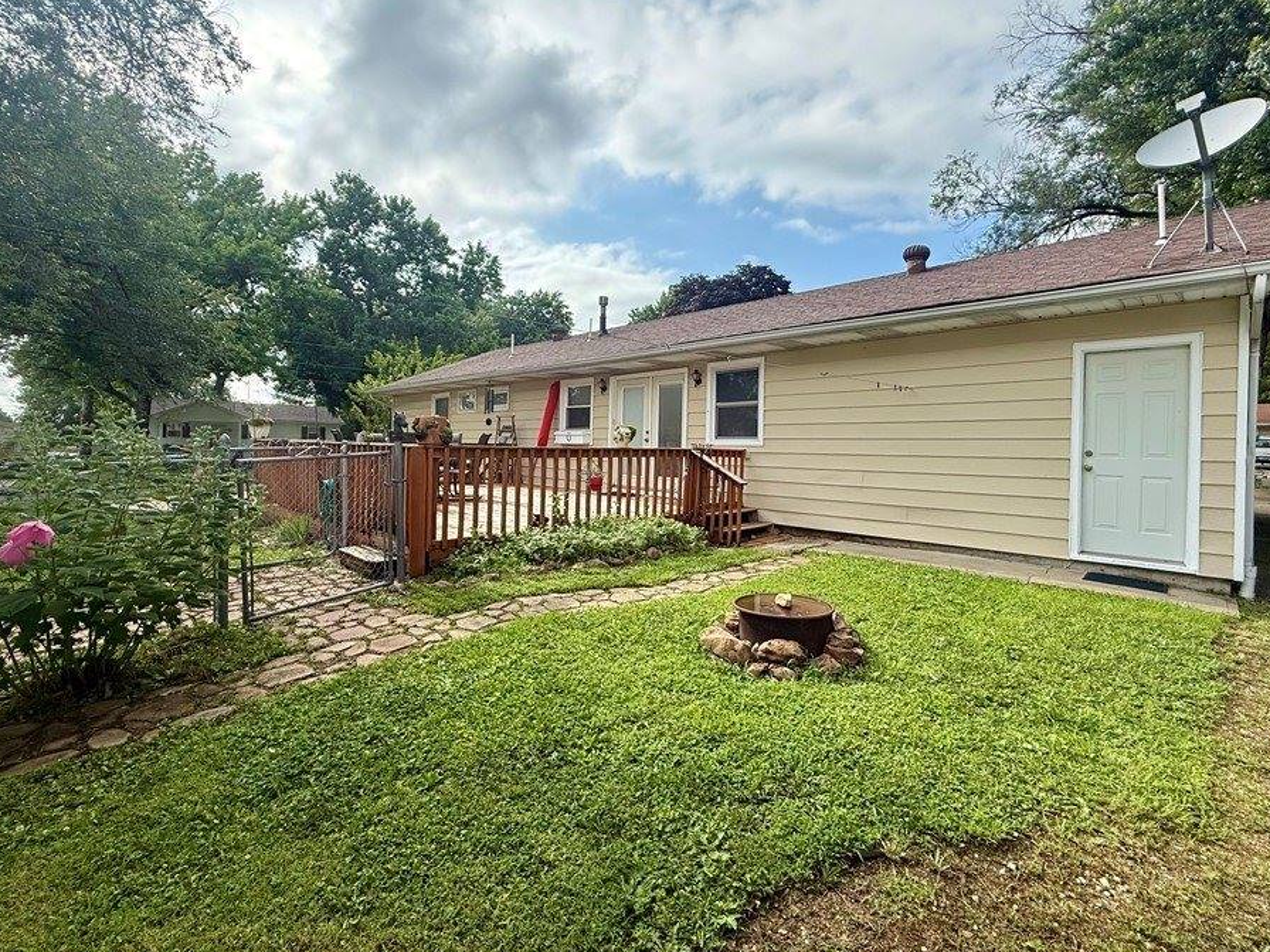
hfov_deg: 94.5
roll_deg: -1.1
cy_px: 450
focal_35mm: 16
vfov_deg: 78.0
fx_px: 587
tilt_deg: +1.2
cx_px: 652
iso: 80
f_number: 2.2
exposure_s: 1/1745
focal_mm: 2.22
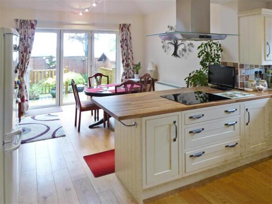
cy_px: 102
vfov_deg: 56.8
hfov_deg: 71.6
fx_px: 189
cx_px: 136
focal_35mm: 24
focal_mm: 4.3
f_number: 3.3
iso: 200
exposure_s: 1/60
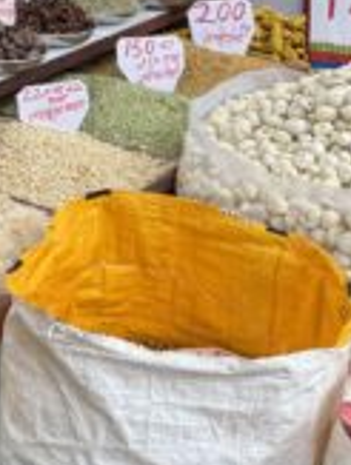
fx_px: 1266
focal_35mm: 94
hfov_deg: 14.0
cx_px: -283
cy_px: -108
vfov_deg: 19.5
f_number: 1.78
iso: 80
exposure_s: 1/401
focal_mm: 6.76
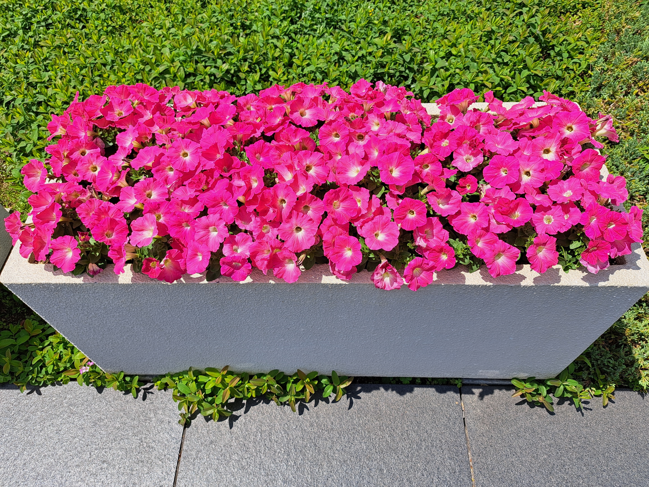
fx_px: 450
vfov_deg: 56.8
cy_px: 244
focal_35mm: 24
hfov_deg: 71.6
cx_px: 324
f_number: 1.8
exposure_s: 1/1263
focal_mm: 5.23
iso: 50
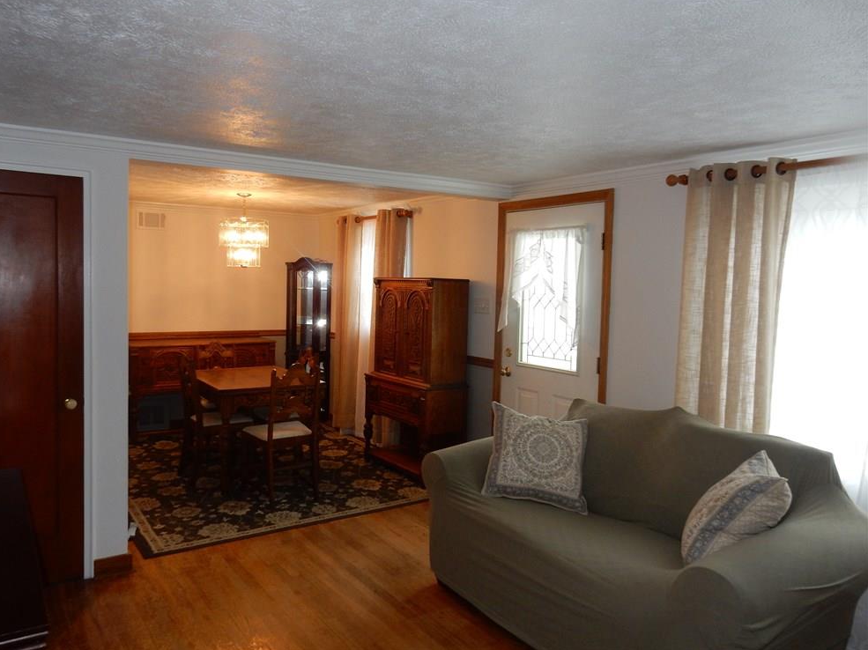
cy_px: 314
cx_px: 418
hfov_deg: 67.3
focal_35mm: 26
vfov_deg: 53.0
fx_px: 652
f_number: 3.7
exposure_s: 1/30
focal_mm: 4.5
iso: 200
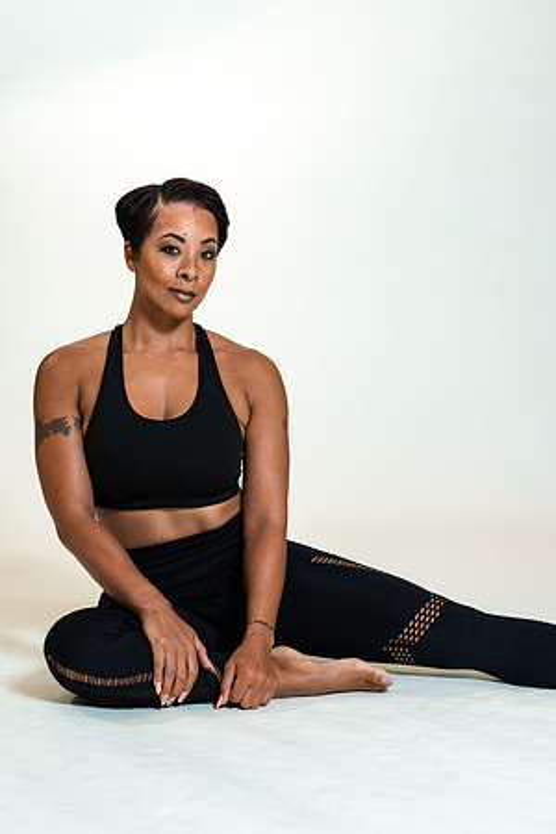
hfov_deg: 16.1
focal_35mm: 85
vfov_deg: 23.9
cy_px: 417
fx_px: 1969
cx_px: 278
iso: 320
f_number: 4
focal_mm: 85
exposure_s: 1/160
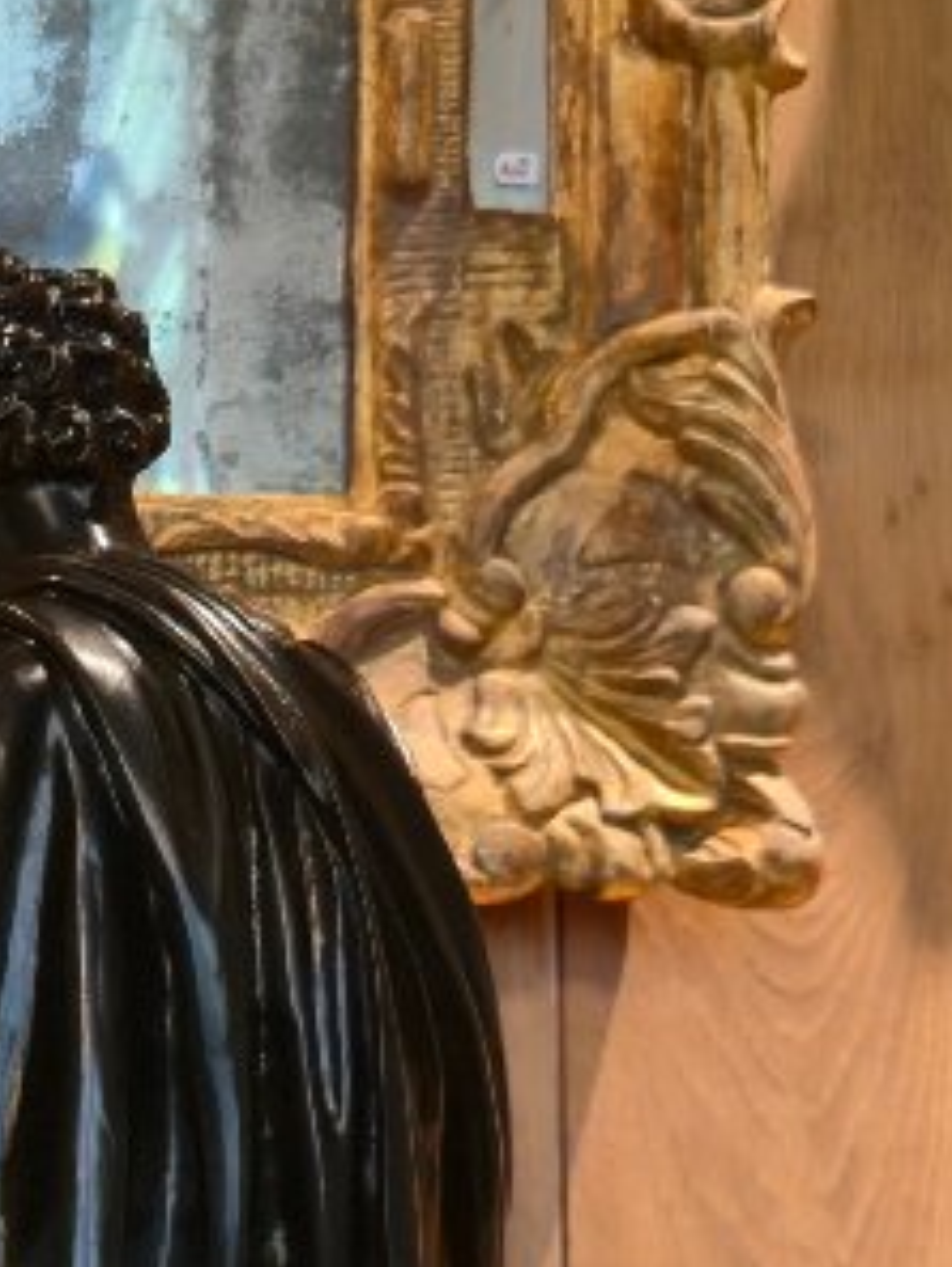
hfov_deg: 15.1
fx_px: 3408
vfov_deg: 20.6
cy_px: 1143
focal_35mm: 93
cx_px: -299
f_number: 1.8
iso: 200
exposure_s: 1/50
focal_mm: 5.4
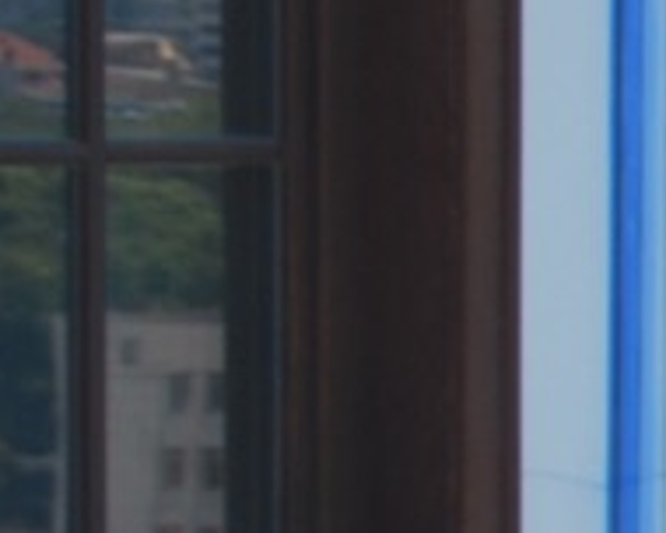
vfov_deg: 4.3
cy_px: 629
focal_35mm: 357
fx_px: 7037
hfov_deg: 5.0
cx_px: 2349
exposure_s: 1/200
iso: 100
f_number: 7.1
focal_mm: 30
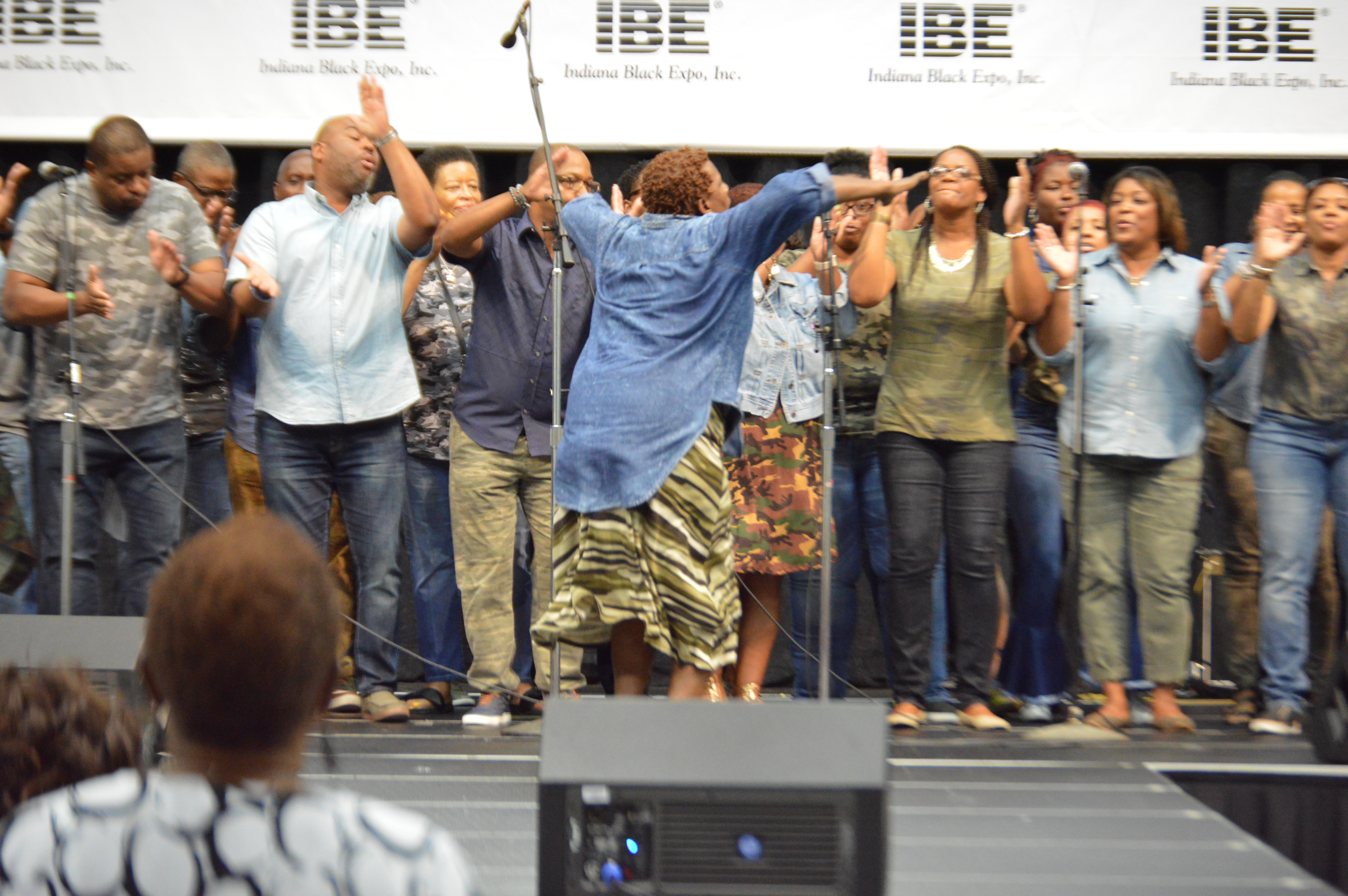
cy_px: 448
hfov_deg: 13.1
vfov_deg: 8.7
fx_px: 5892
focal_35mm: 158
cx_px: 674
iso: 2200
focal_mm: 105
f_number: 4.8
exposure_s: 1/125
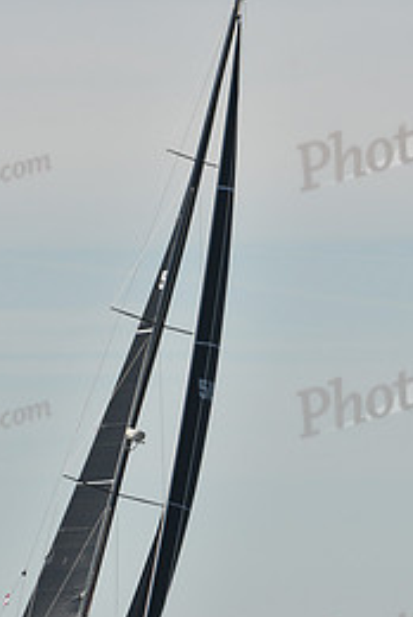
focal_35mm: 446
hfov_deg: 3.1
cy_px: 287
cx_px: 174
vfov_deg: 4.6
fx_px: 7654
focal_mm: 200
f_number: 7.1
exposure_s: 1/640
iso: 250
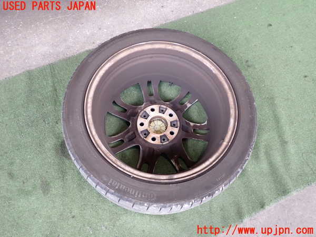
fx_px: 274
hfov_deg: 60.0
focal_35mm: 30
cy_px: 118
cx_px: 158
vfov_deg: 46.8
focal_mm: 5.4
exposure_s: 1/80
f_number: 2.3
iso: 200
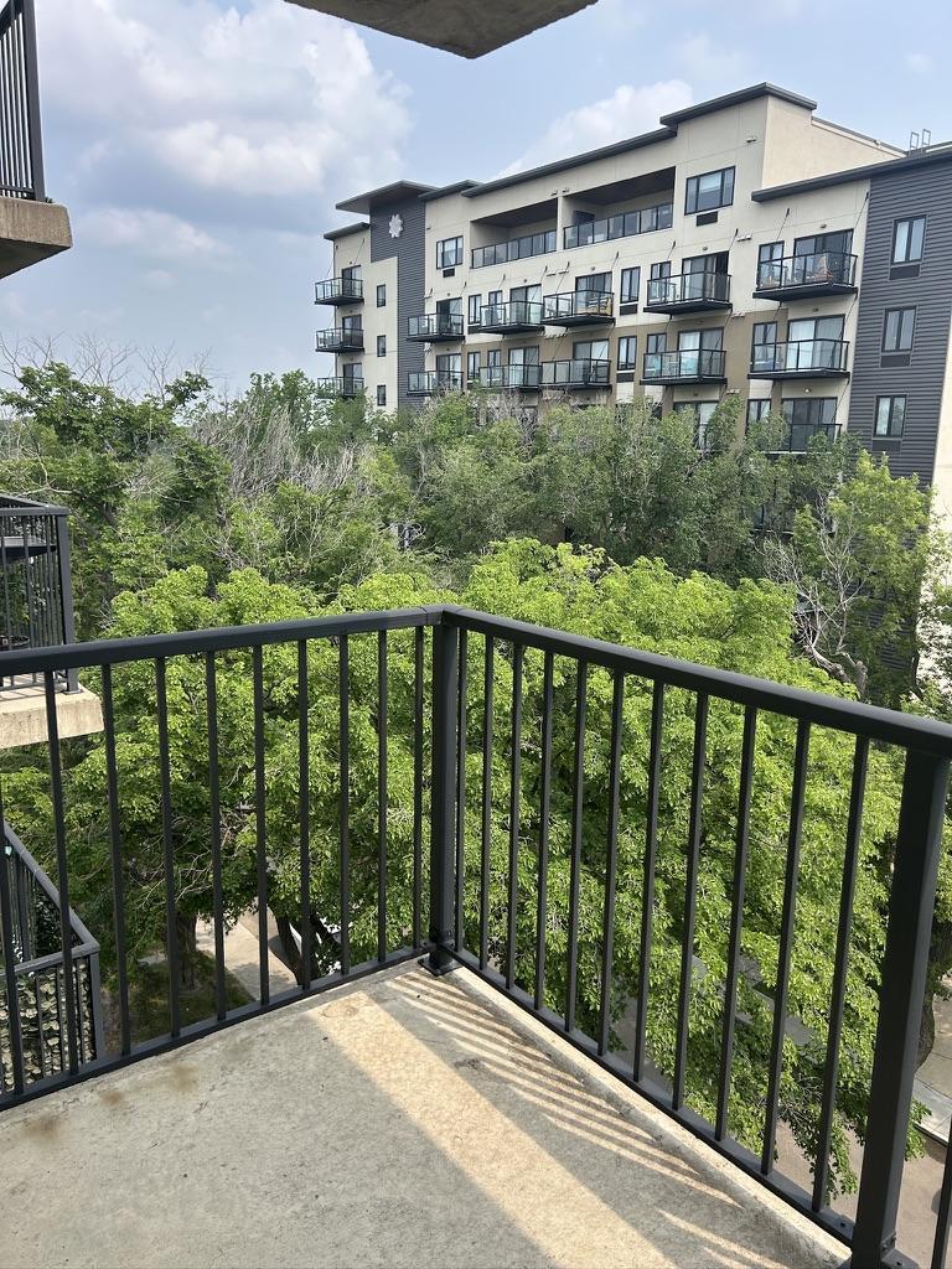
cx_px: 476
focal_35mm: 26
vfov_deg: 67.3
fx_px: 953
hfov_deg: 53.1
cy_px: 634
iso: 50
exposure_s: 1/2299
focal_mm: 5.7
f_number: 1.5
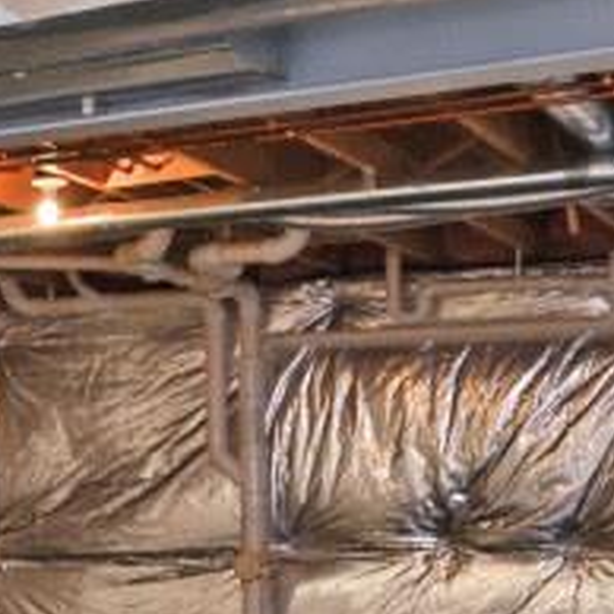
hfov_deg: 17.0
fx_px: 1846
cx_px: -329
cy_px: 491
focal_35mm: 92
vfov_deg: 18.7
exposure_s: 1/80
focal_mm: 14
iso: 200
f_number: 4.5
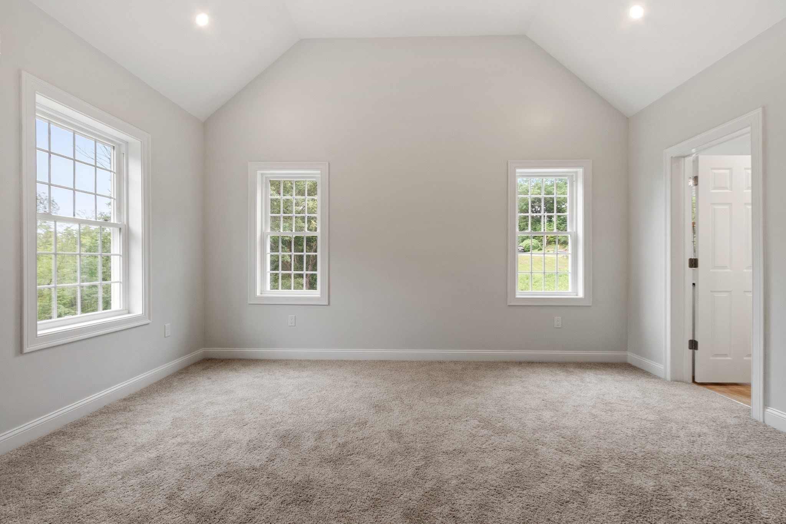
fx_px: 327
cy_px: 262
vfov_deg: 77.3
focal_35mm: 15
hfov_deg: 100.4
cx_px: 393
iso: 400
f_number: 7.1
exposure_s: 1/5
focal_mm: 10
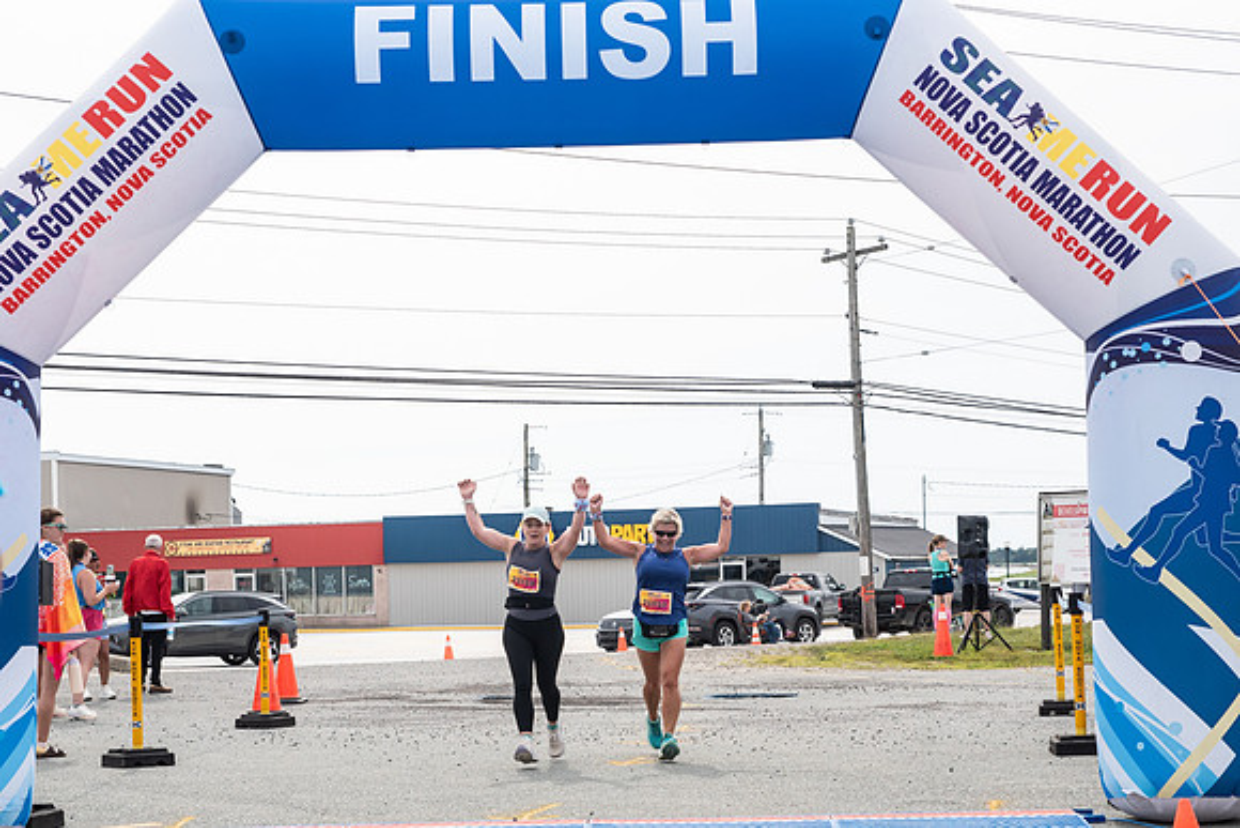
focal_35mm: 72
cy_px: 535
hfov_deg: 27.9
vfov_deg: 18.8
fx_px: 2494
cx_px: 620
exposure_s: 1/3200
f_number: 4
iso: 800
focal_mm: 56
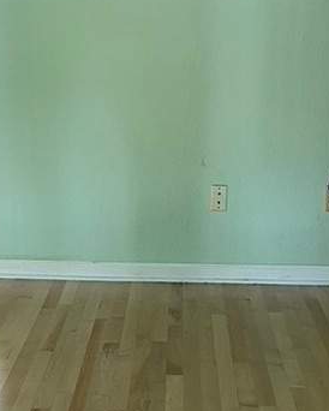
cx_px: 181
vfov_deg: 24.8
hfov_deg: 20.2
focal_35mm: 76
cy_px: 310
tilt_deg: -17.6
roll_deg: -0.7
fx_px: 924
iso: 125
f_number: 1.8
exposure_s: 1/62
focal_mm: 4.25
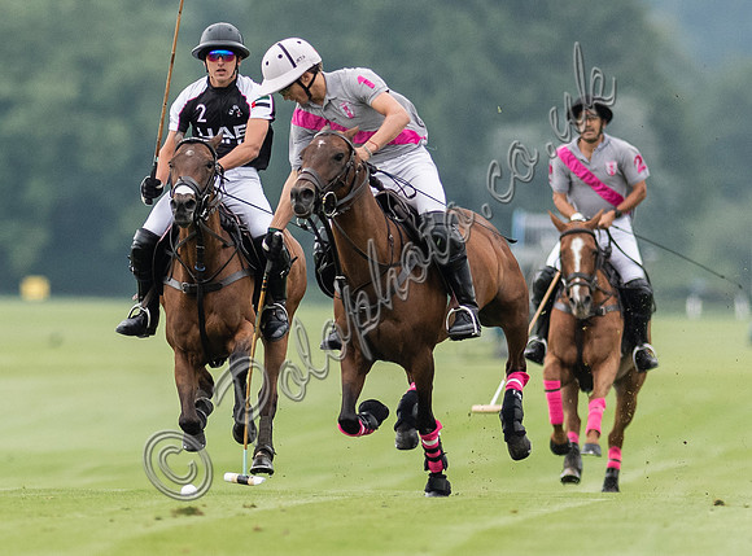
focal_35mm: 1147
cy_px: 331
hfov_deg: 1.7
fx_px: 24785
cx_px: 340
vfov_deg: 1.3
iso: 640
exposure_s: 1/4000
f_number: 2.8
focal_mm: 300
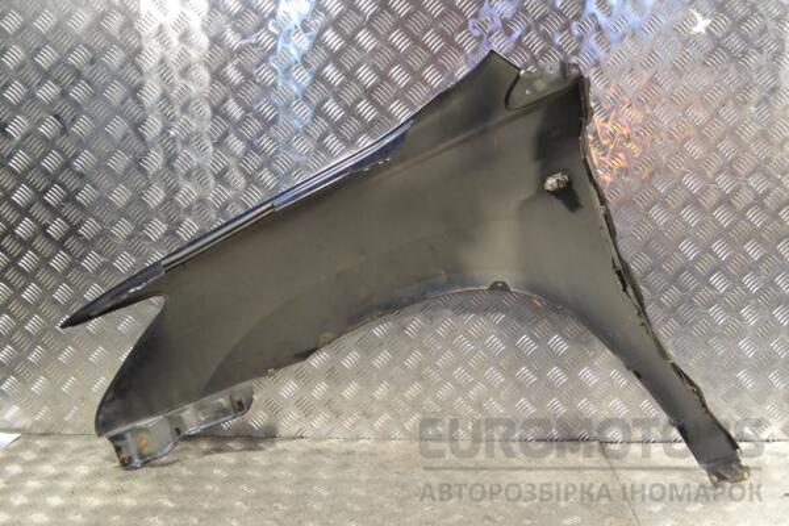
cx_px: 394
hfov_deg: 49.6
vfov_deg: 34.2
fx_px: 855
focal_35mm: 39
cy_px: 263
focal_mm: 26
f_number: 8
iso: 3200
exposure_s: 1/250
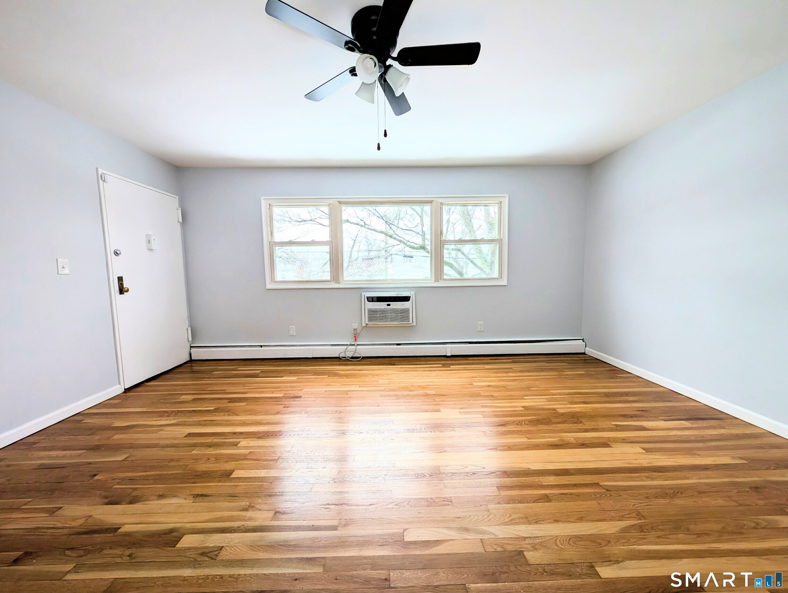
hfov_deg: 110.5
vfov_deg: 94.6
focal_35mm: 12
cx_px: 394
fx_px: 274
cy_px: 296
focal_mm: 2.02
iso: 53
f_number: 1.7
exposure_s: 1/84
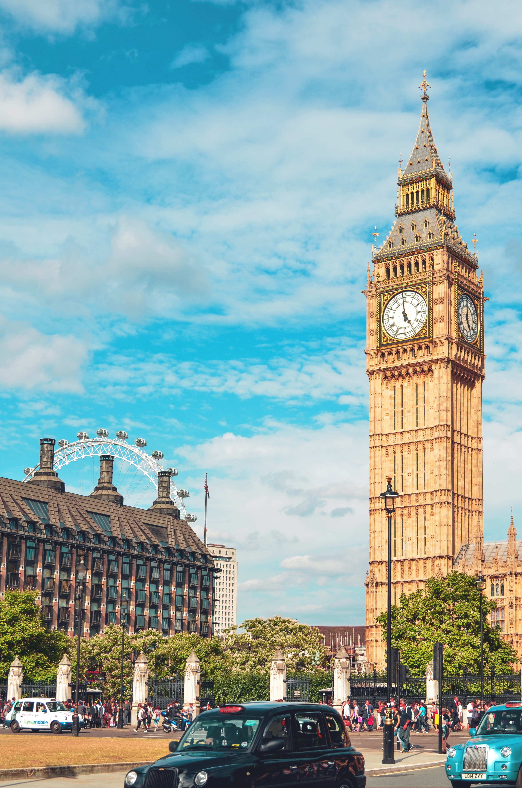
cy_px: 394
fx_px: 1180
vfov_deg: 36.9
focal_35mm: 54
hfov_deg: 25.0
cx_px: 261
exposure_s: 1/400
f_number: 6.3
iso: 100
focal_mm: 36
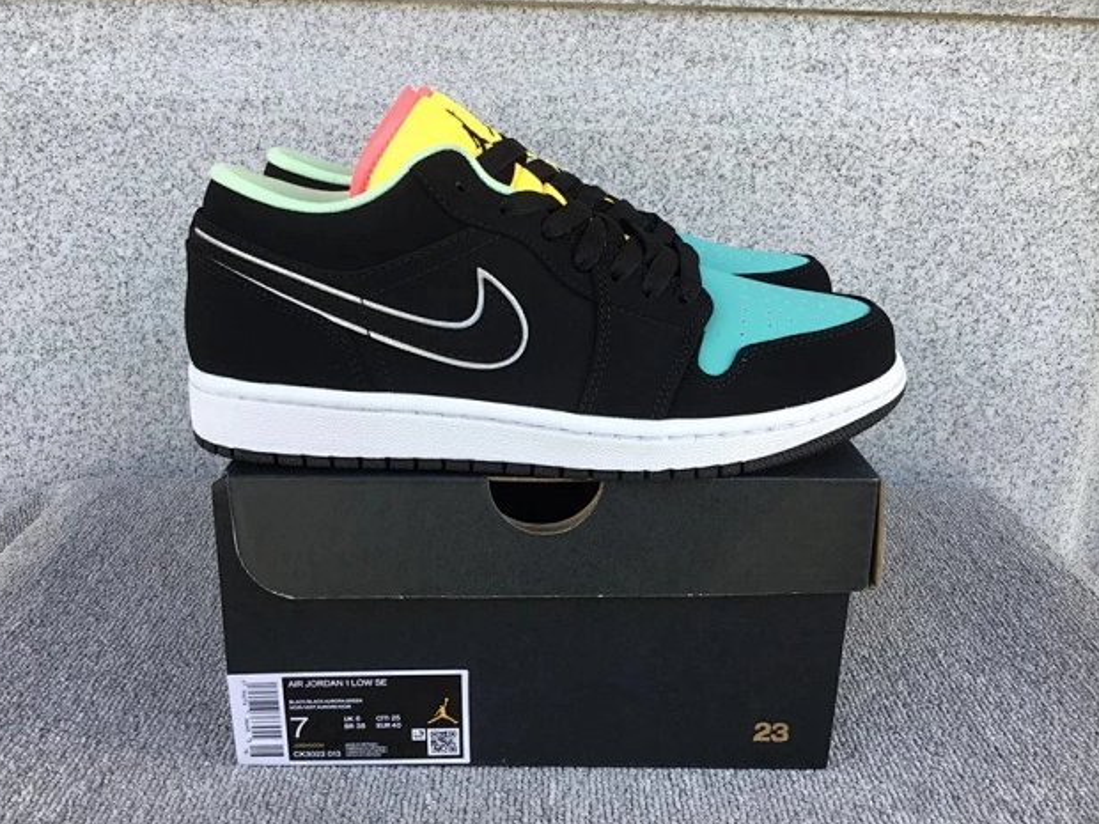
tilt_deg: -18.1
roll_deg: -1.1
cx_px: 541
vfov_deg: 44.2
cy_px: 402
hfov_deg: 56.8
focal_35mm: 32
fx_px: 1016
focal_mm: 3.3
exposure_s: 1/105
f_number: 2.4
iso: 25
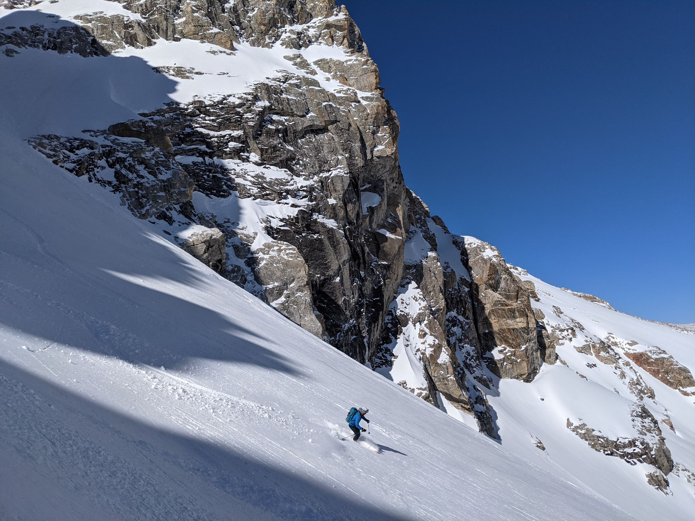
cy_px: 260
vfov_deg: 51.4
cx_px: 348
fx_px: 542
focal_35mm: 27
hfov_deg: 65.3
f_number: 1.73
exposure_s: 1/11765
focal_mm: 4.38
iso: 65
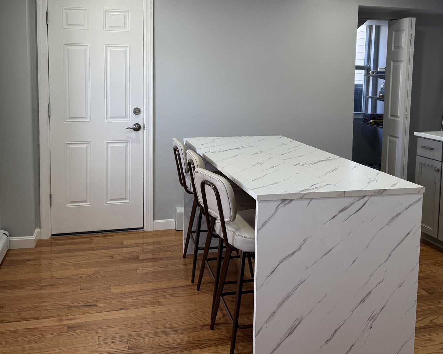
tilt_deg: -6.1
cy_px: 115
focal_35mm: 36
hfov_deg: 50.3
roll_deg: -0.7
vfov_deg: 40.6
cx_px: 219
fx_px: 472
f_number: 1.78
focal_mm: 6.76
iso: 100
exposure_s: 1/120
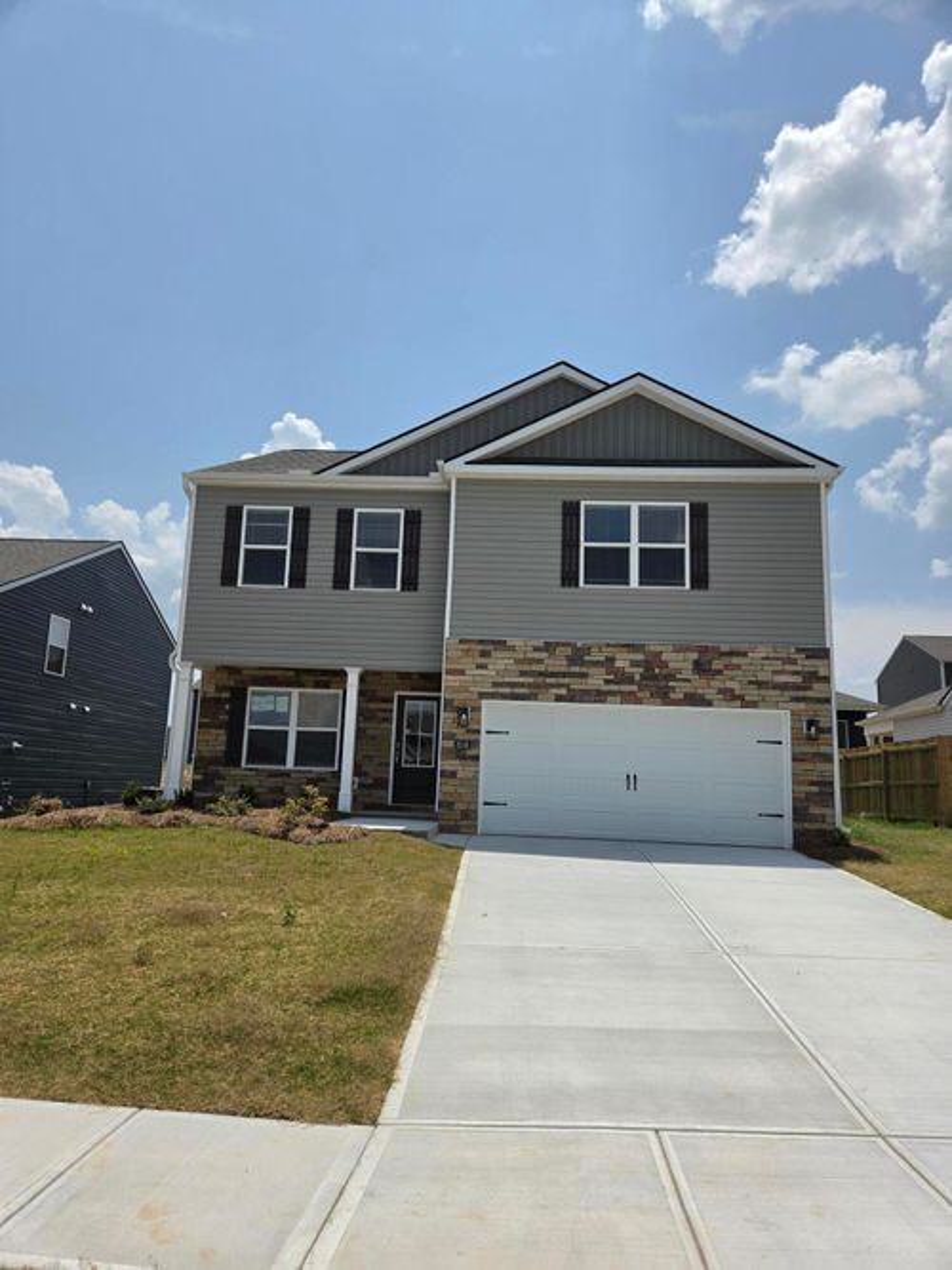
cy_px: 635
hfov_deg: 58.9
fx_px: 844
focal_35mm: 23
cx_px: 476
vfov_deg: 73.9
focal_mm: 5.4
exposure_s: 1/7887
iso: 64
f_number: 1.8
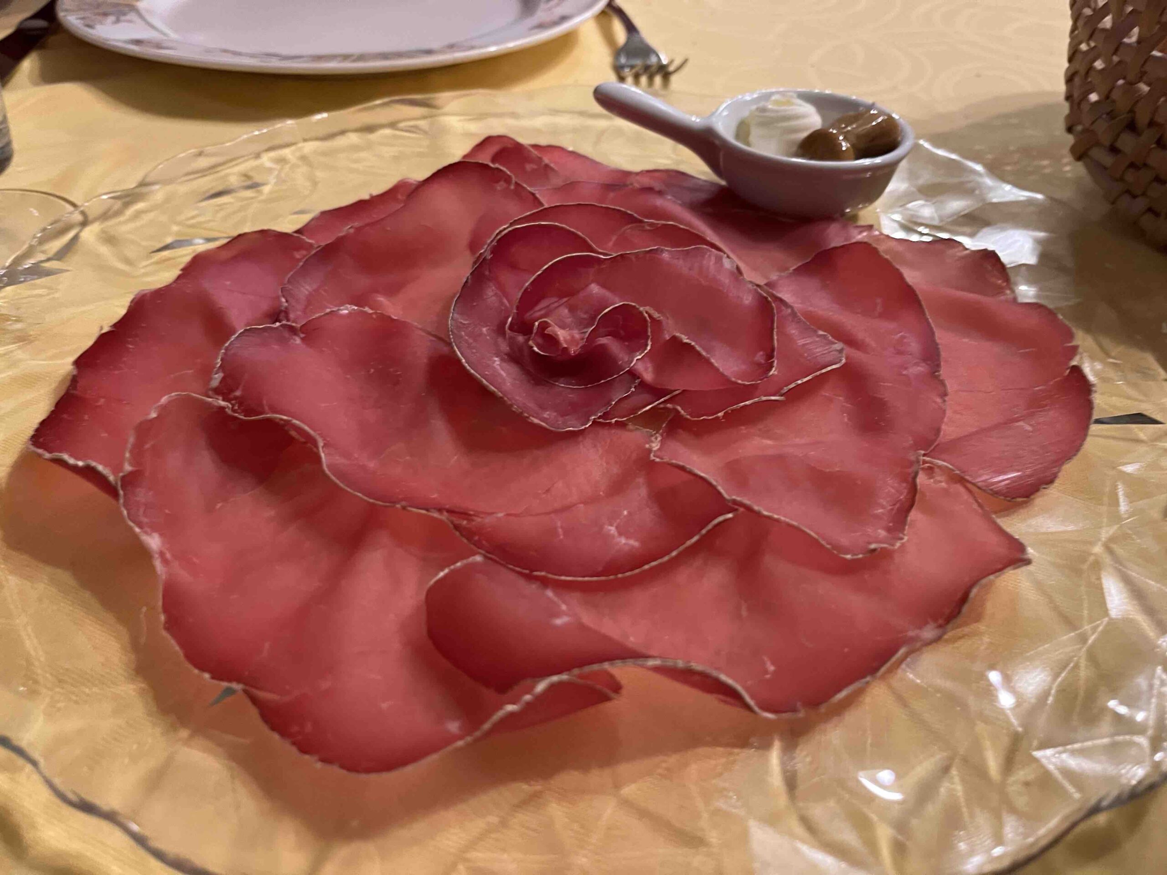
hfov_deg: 67.3
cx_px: 584
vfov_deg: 53.1
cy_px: 438
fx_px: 877
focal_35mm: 26
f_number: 1.6
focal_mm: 5.1
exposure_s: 1/33
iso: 400
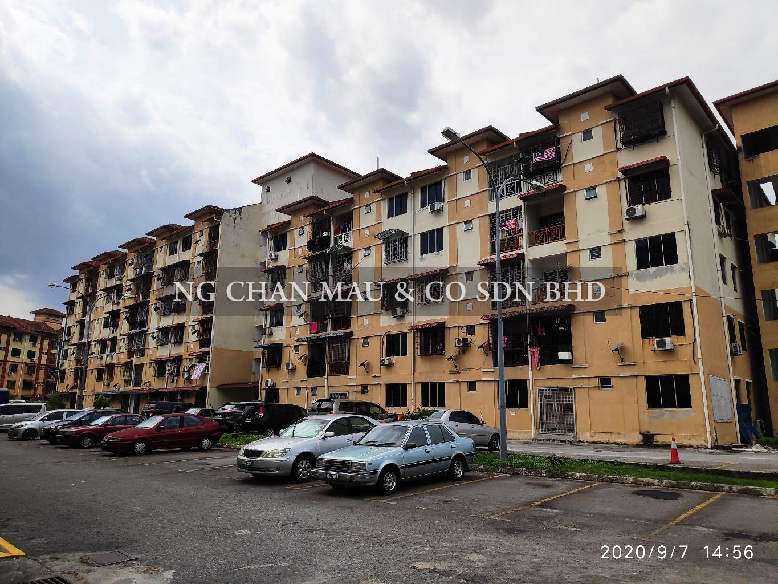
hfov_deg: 81.7
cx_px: 389
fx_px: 450
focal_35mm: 20
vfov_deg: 66.0
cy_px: 292
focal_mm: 3.94
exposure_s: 1/4542
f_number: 1.9
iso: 100
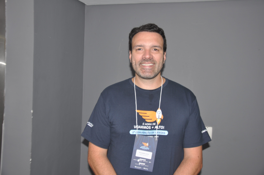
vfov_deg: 34.1
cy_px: 88
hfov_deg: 49.6
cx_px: 132
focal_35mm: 39
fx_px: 286
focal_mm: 26
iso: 200
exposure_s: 1/30
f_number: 5.6
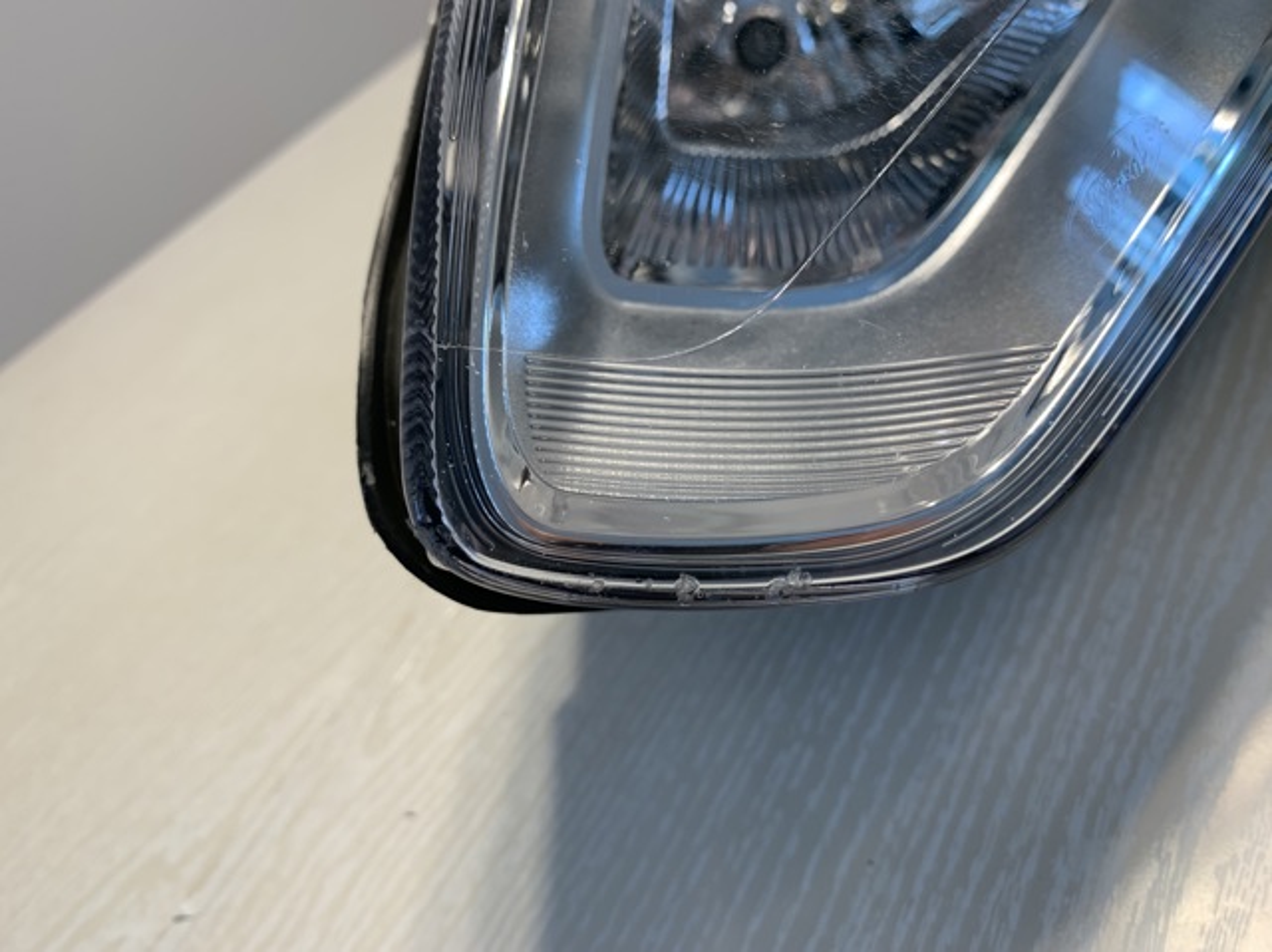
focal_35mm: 26
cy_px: 476
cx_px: 636
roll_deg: +27.0
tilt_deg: -36.8
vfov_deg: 53.0
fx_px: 955
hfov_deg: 67.3
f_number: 1.8
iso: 80
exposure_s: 1/100
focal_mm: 4.25
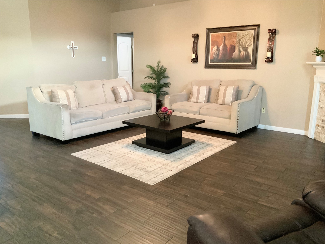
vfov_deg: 48.2
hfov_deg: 61.7
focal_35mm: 29
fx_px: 272
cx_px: 162
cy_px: 122
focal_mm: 3
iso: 250
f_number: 1.8
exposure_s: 1/40
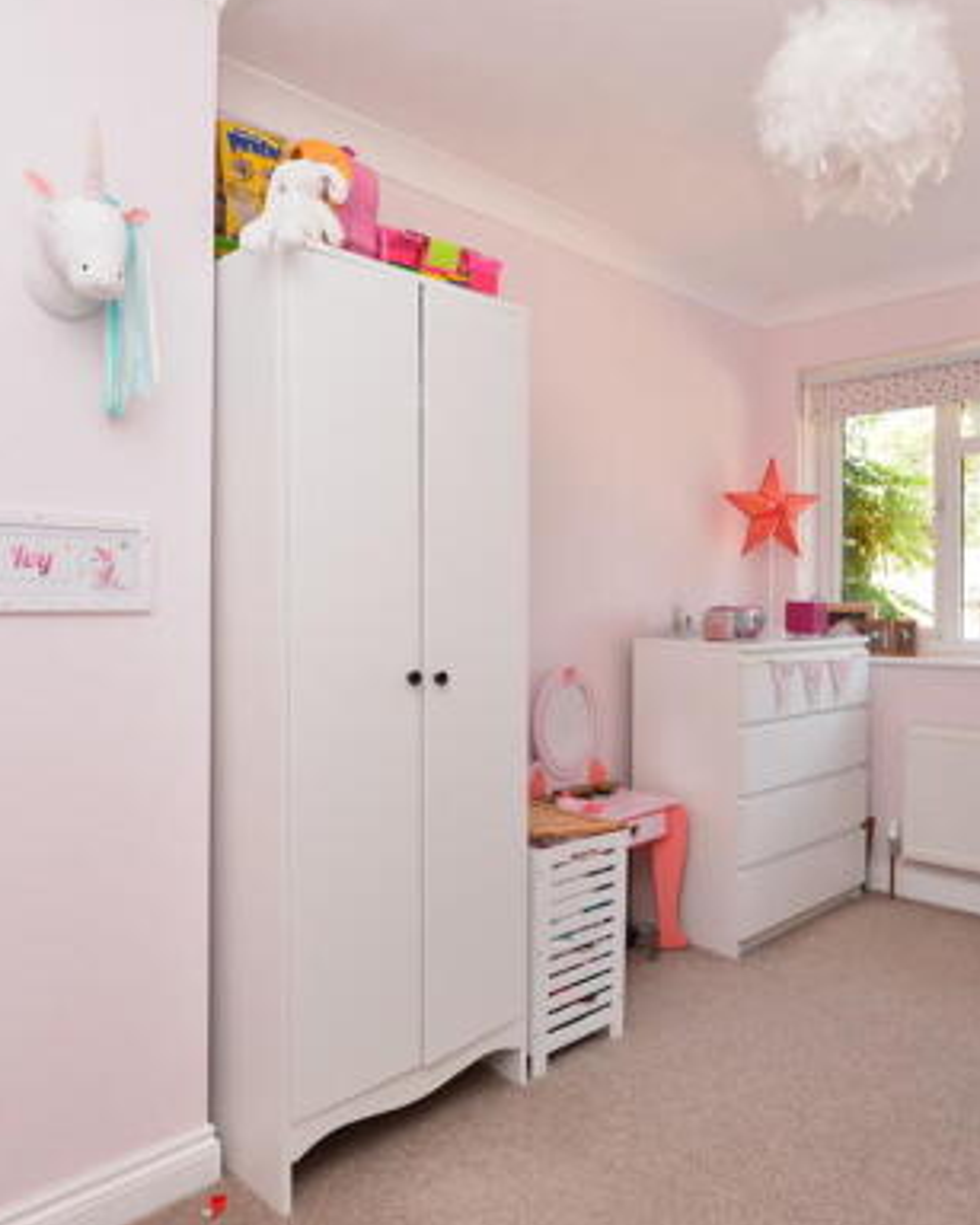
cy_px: 595
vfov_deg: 70.3
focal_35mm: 24
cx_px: 659
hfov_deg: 57.4
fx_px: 870
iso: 500
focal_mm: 15
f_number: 7.1
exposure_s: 1/60
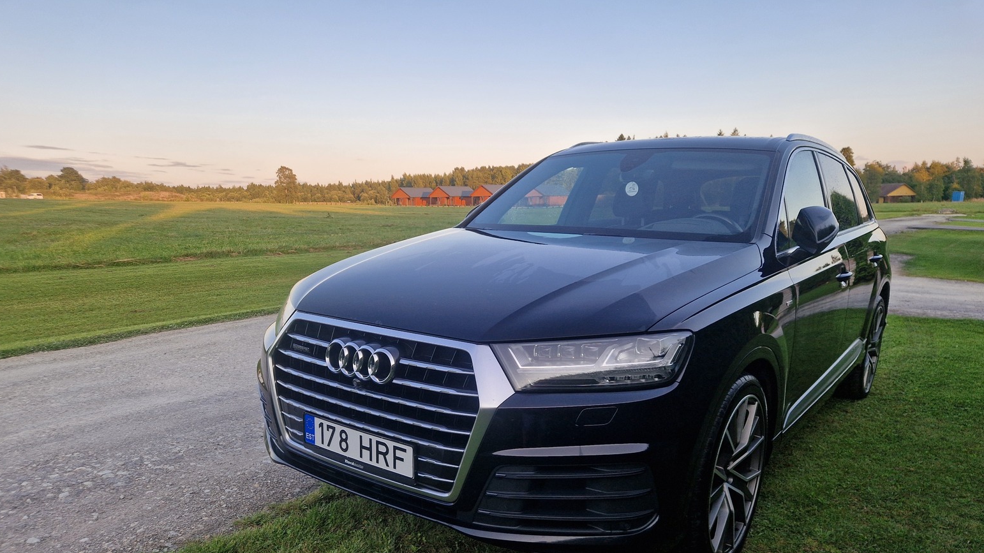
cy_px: 372
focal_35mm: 26
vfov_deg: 43.7
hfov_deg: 71.9
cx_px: 483
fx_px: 678
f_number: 1.8
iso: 50
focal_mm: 5.4
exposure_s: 1/180
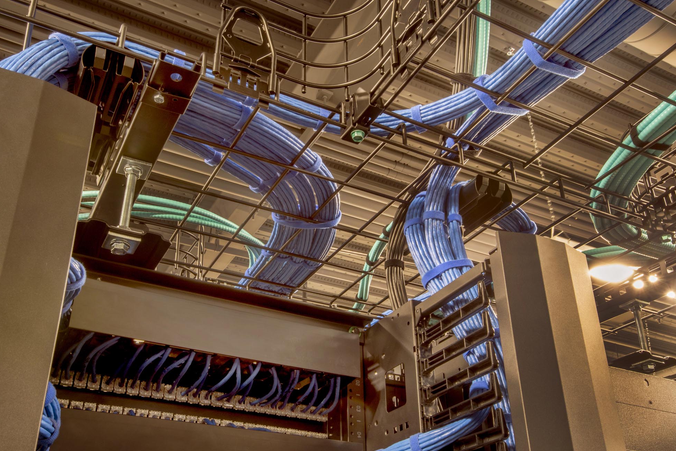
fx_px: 713
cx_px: 342
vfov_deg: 35.0
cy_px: 219
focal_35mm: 38
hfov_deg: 50.7
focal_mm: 35
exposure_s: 25
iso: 200
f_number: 22
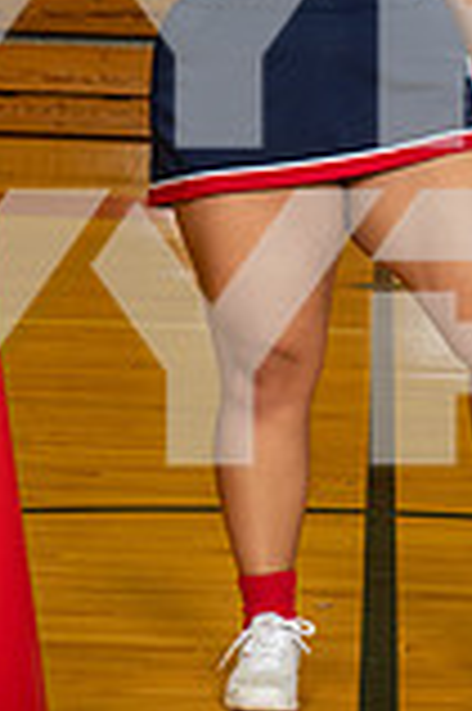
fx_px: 3646
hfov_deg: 7.4
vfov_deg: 11.0
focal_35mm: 185
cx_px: 328
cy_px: 14
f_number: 7.1
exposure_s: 1/160
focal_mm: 65
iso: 800
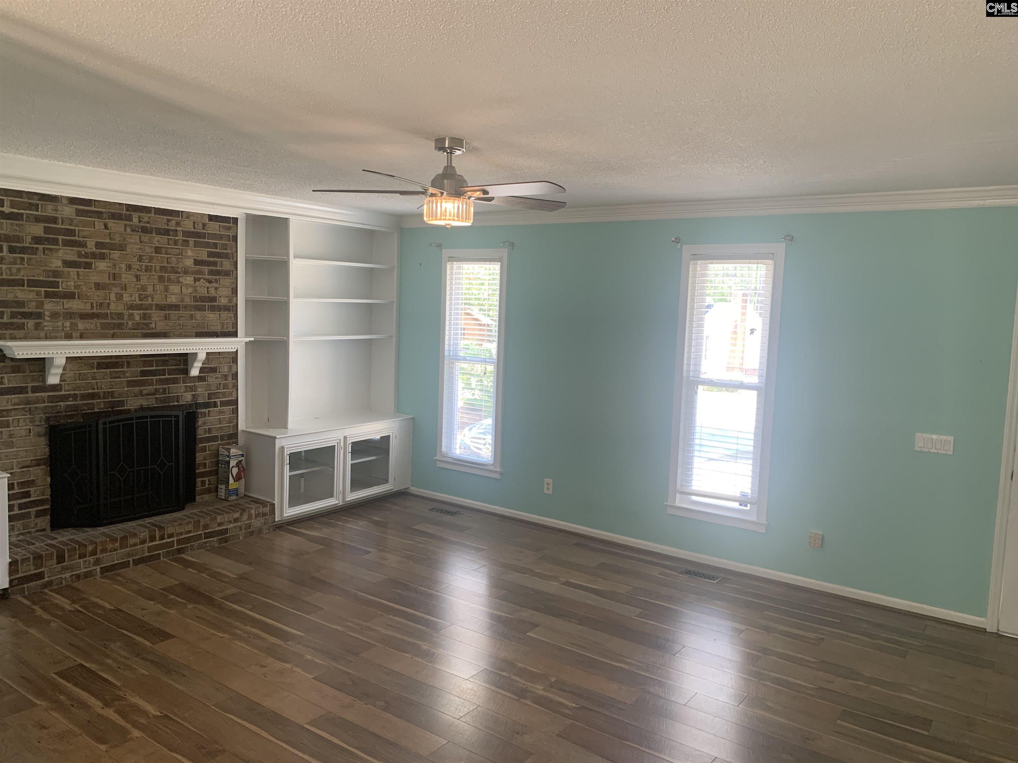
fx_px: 765
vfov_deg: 53.1
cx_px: 509
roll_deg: -1.6
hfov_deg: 67.3
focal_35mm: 26
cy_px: 382
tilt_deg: -7.7
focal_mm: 4.25
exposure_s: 1/67
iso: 100
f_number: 1.8
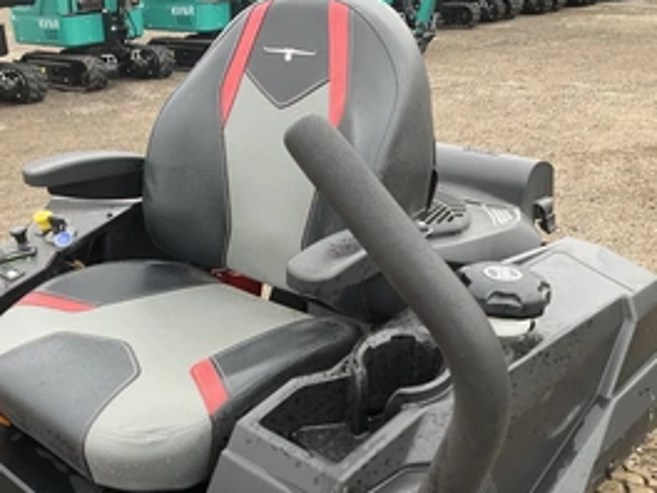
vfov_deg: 32.8
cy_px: 276
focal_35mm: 44
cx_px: 219
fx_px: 835
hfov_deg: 42.4
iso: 32
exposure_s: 1/122
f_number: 1.8
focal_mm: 3
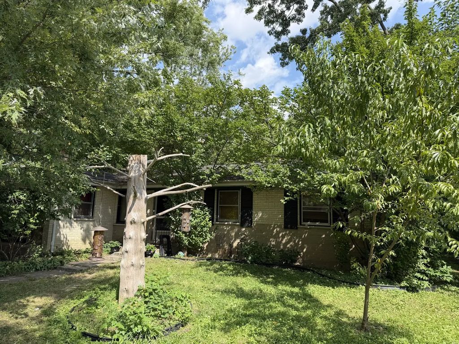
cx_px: 230
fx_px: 318
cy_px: 172
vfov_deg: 56.8
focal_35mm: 24
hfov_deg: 71.6
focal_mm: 6.76
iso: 100
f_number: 1.78
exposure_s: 1/2232
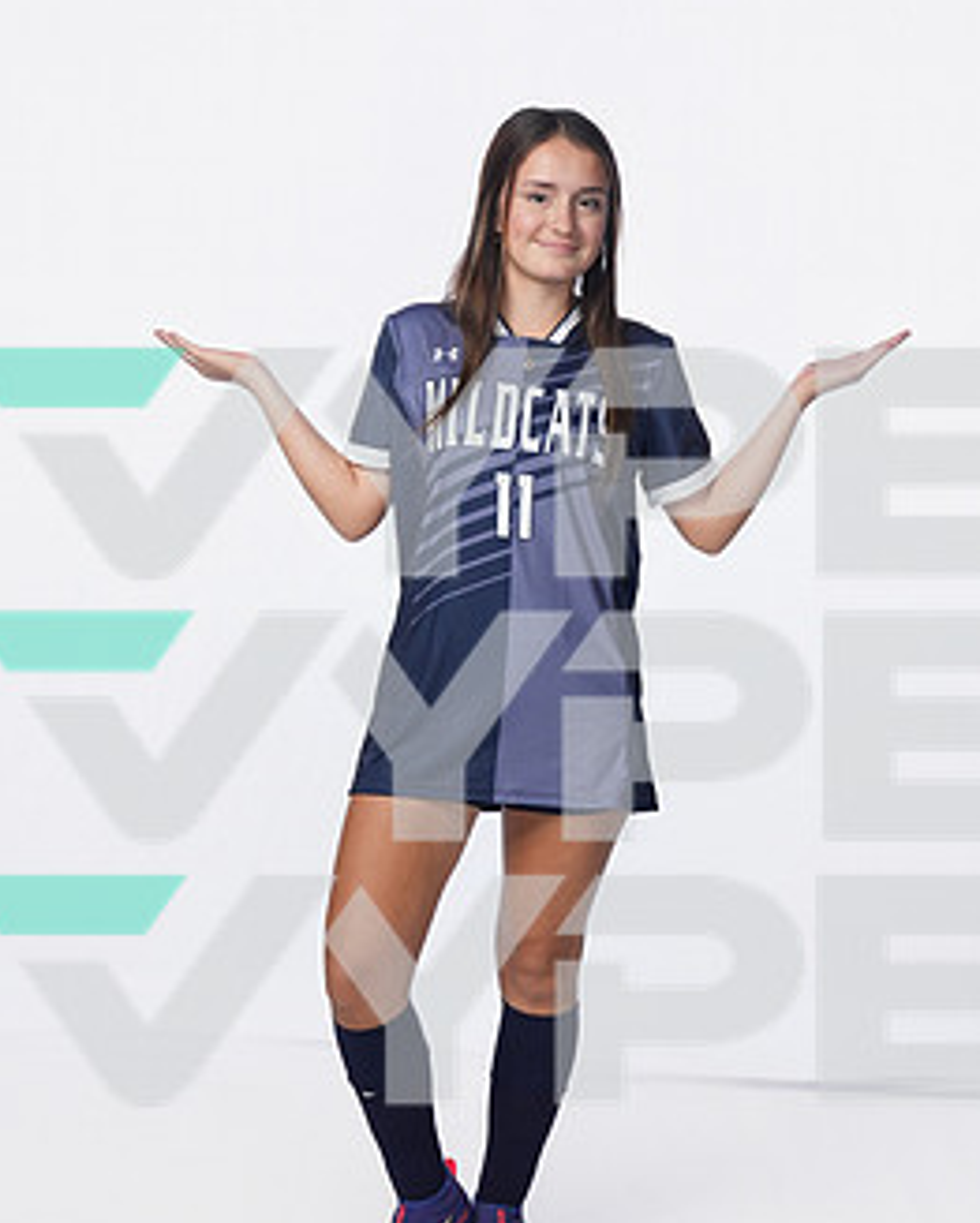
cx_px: 520
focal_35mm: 80
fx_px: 2898
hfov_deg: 19.2
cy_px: 729
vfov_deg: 23.8
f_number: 8
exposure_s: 1/250
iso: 800
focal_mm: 62
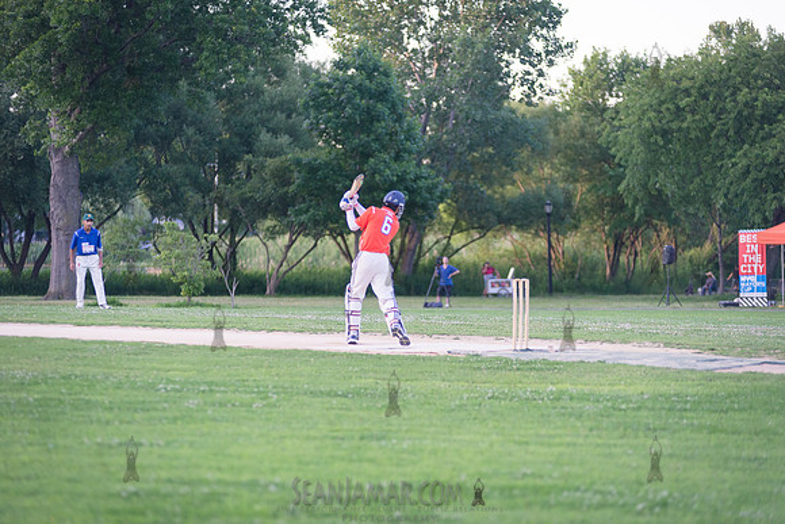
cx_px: 392
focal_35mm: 155
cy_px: 262
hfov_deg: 13.2
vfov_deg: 8.9
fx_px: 3380
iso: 1600
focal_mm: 155
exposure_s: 1/1250
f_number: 2.8
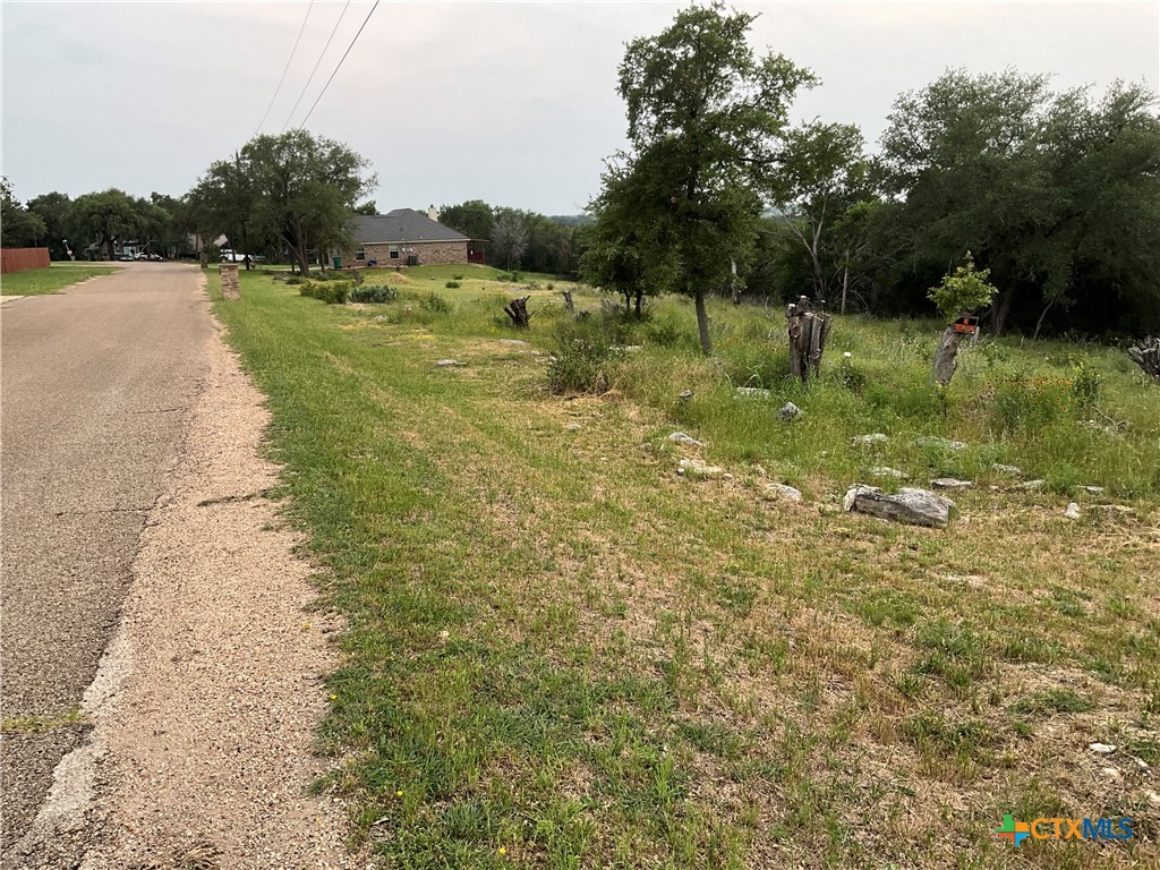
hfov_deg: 61.7
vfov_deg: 48.2
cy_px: 435
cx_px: 580
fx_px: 972
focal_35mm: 29
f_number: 1.8
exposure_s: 1/187
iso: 20
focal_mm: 3
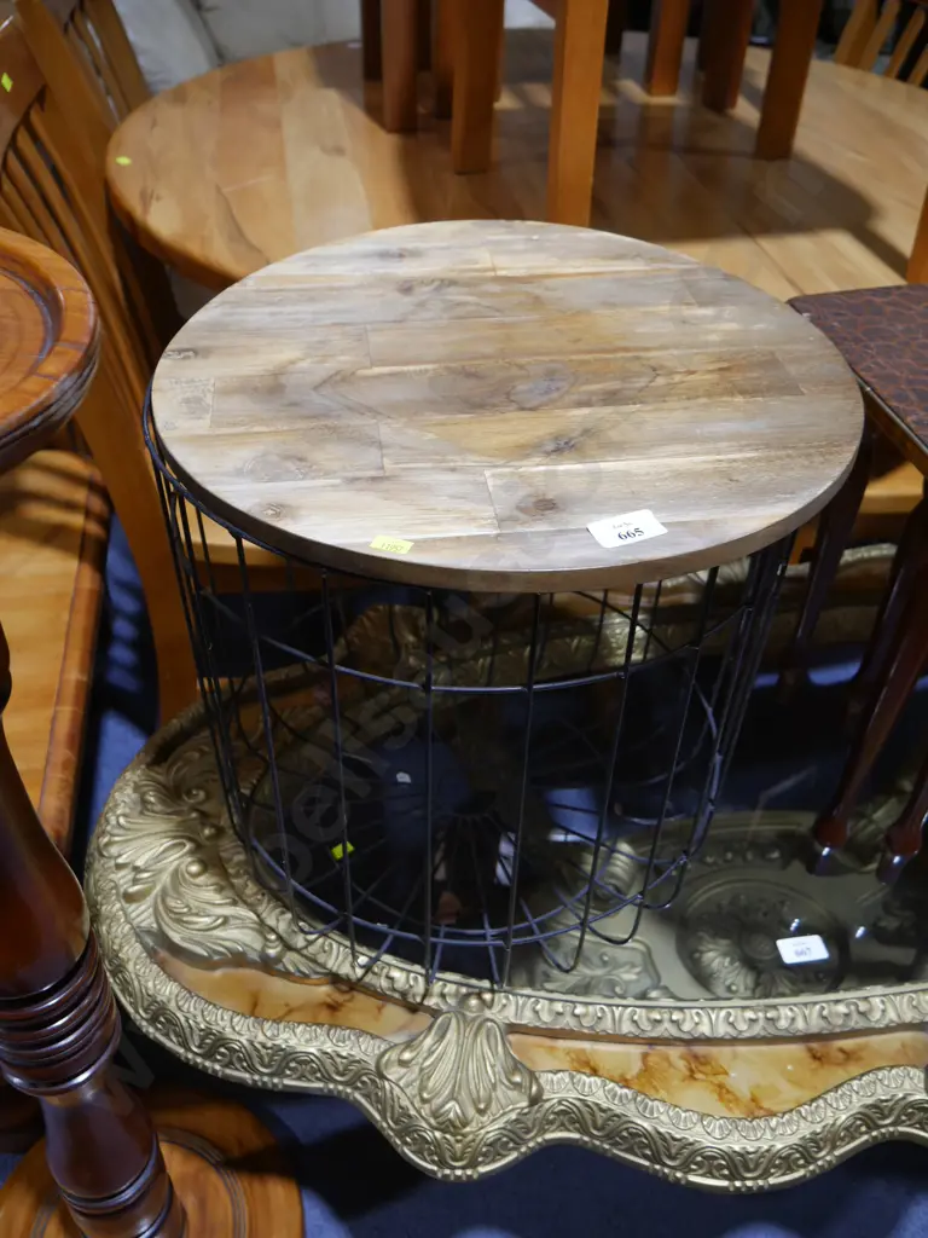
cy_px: 619
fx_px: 1001
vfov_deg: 63.4
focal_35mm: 28
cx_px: 464
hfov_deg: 49.7
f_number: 3.5
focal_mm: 14
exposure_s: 1/60
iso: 320
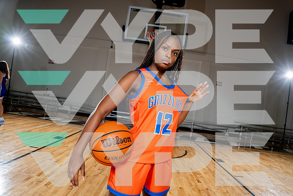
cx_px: 146
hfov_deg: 71.5
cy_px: 98
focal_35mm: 25
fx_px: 204
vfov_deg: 51.3
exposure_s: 1/250
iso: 200
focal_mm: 25
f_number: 5.6
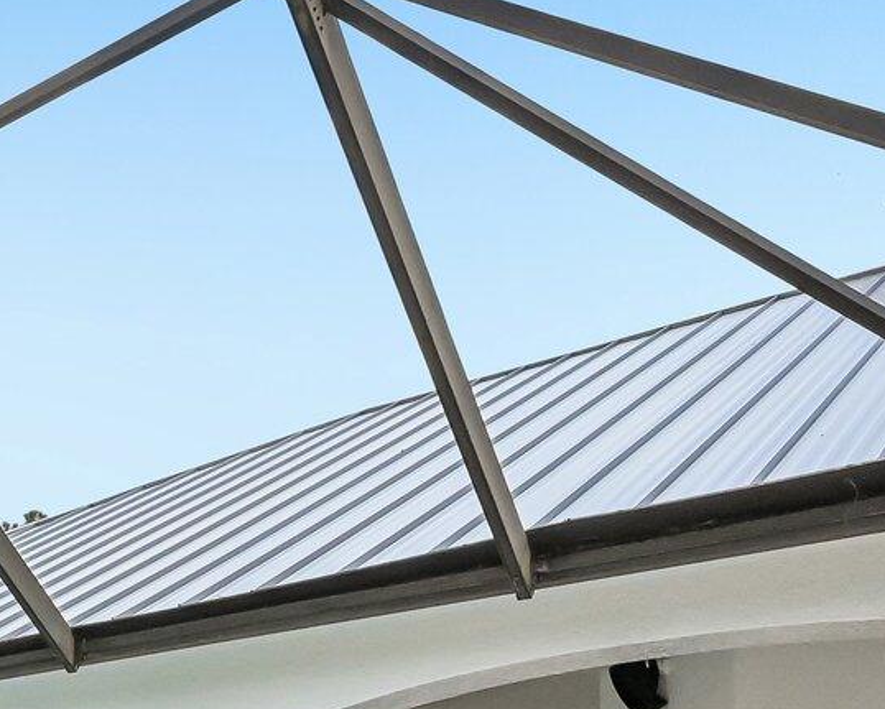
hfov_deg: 30.7
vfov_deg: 25.1
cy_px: 980
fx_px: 1310
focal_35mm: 50
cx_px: -214
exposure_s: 1/3200
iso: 3200
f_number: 10
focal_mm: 14
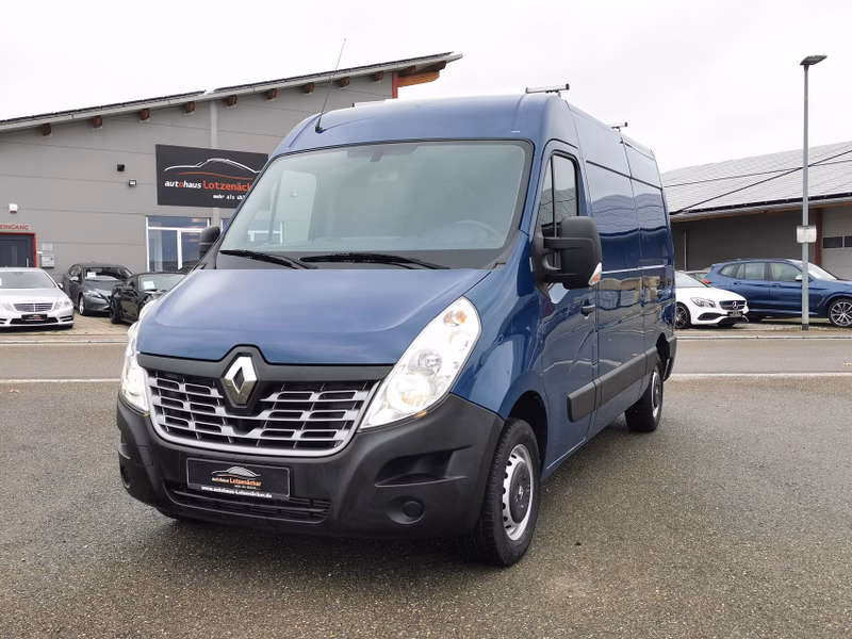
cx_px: 426
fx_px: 812
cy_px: 320
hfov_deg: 55.4
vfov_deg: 42.9
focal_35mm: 33
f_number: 1.8
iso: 50
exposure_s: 1/191
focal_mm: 5.58
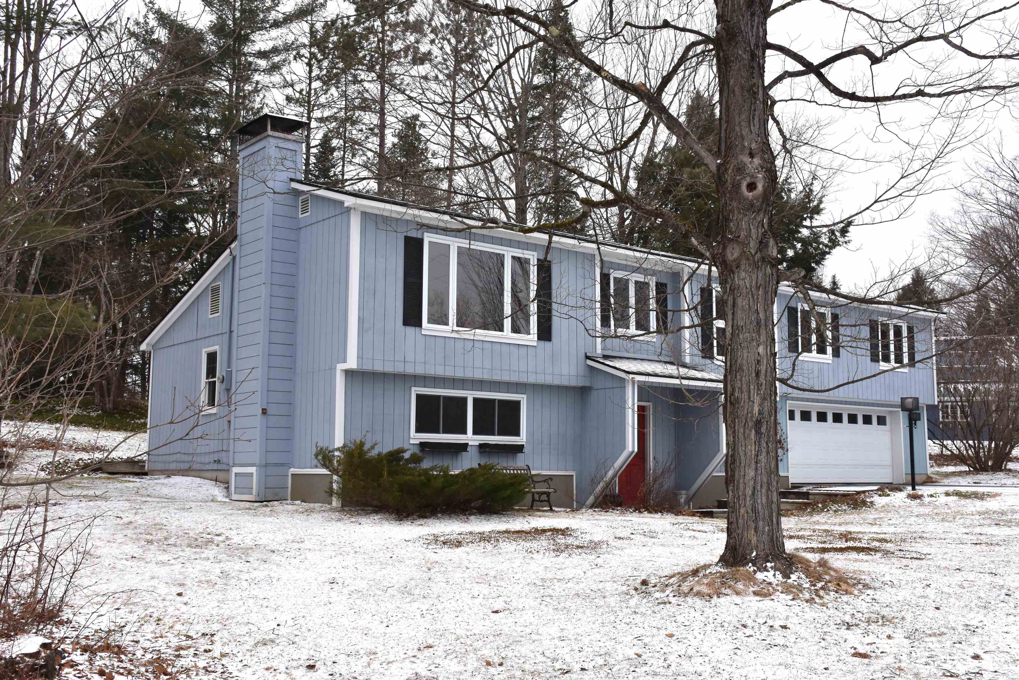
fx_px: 1019
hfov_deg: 53.1
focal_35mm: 36
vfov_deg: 36.9
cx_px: 510
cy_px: 340
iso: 720
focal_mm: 24
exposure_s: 1/500
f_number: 8
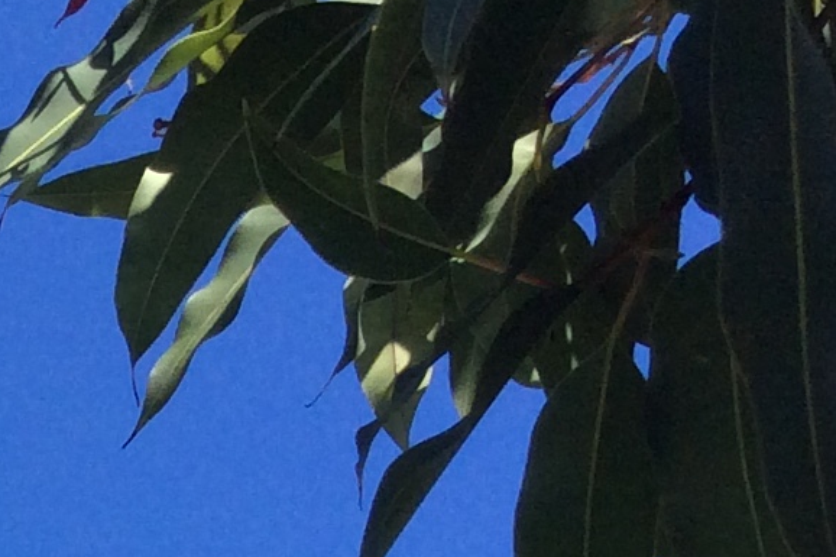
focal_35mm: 149
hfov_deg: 12.4
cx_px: -736
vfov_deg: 8.6
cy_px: 1228
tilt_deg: +36.6
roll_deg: -4.4
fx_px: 3459
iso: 32
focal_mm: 3.3
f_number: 2.4
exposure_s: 1/907
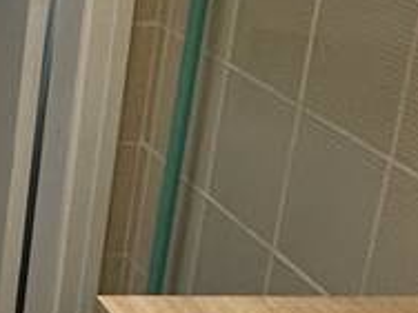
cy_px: 142
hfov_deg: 15.3
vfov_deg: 13.8
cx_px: -385
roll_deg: +0.2
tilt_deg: -18.6
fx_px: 1292
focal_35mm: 107
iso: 250
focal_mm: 2.22
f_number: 2.2
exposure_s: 1/60
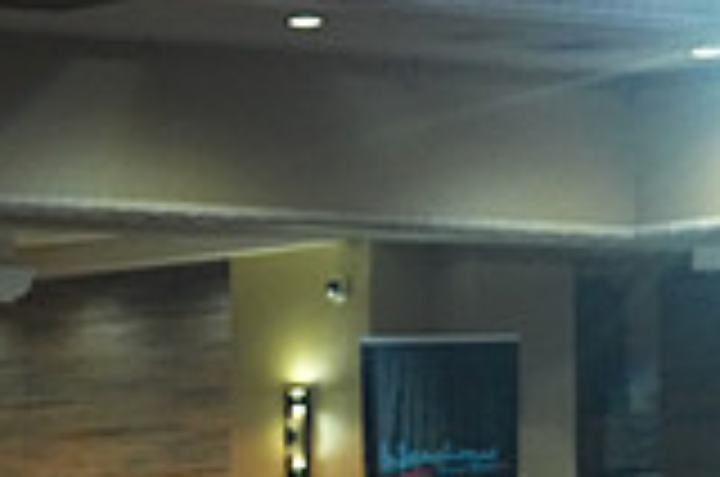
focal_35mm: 309
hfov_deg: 6.6
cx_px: -112
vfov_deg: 4.4
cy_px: 853
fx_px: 6168
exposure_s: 1/400
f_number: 5
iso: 6400
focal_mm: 85
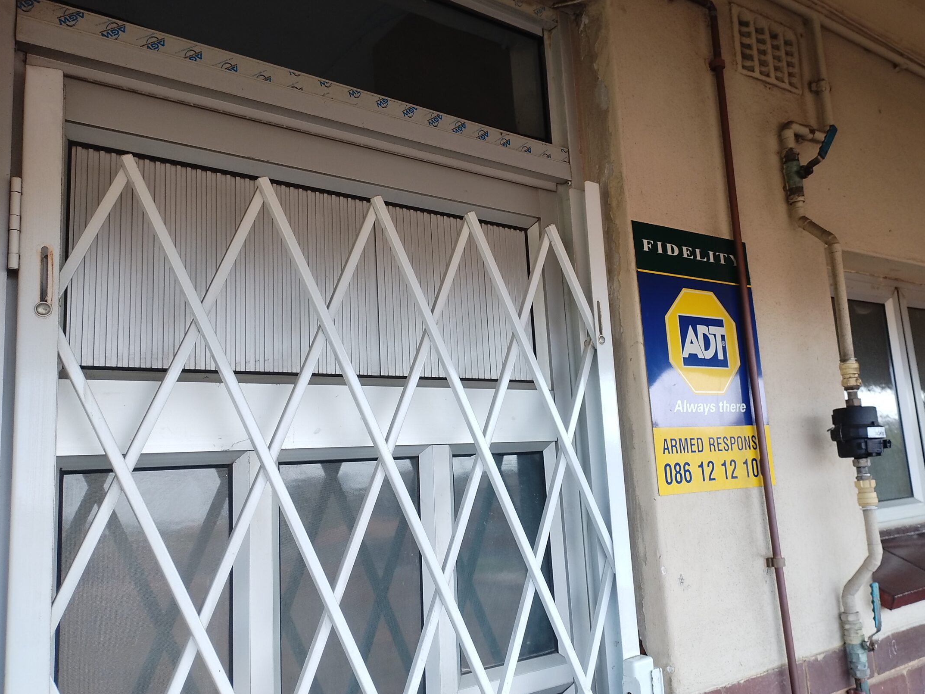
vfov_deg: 45.4
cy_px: 331
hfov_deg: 58.0
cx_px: 539
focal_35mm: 31
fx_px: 828
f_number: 1.8
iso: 100
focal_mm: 4.25
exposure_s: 1/102
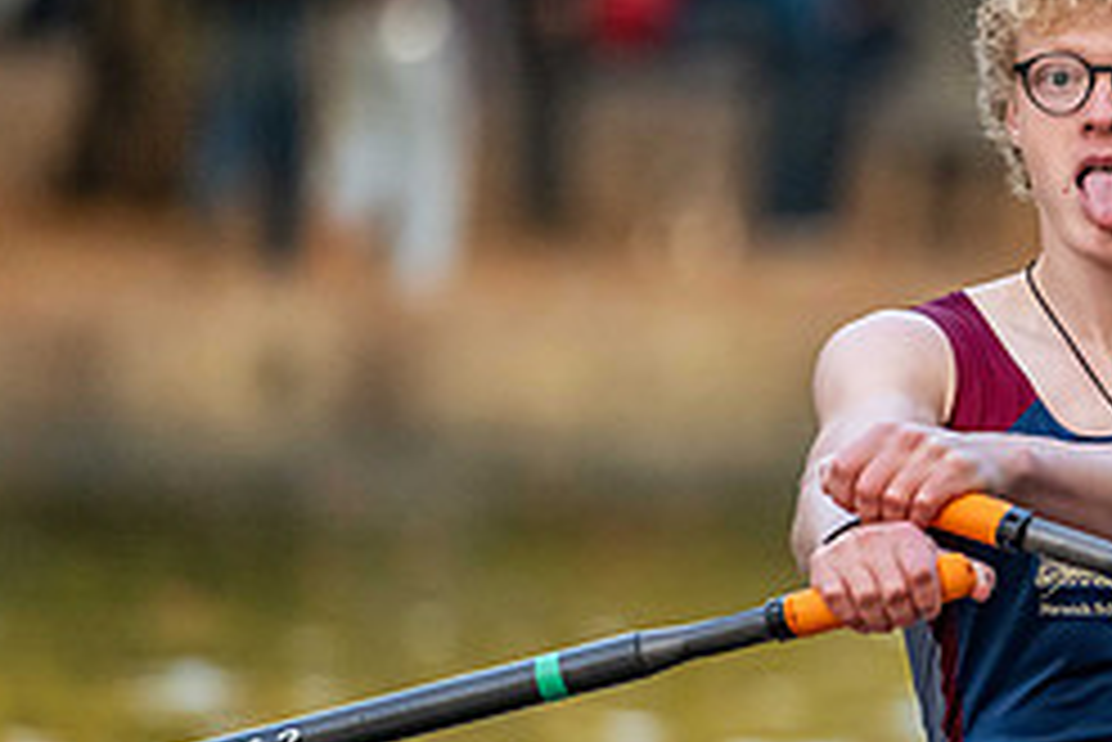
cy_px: 429
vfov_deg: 1.5
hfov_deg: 2.2
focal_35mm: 940
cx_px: 986
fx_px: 29051
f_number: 4.5
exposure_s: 1/2500
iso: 5000
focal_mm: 400
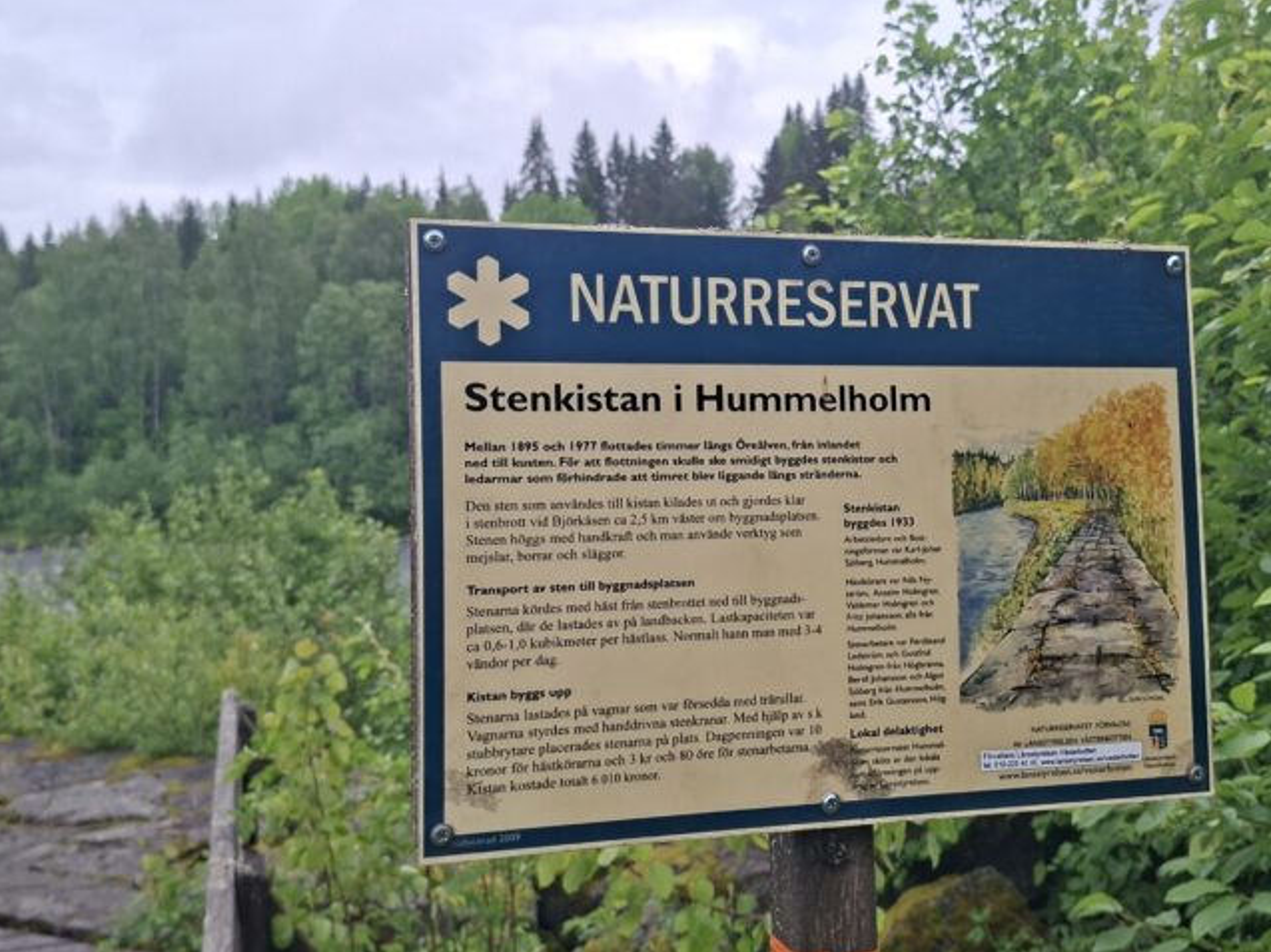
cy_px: 459
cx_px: 744
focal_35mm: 37
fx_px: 1358
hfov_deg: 49.9
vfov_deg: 38.6
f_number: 1.8
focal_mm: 5.54
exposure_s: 1/358
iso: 50
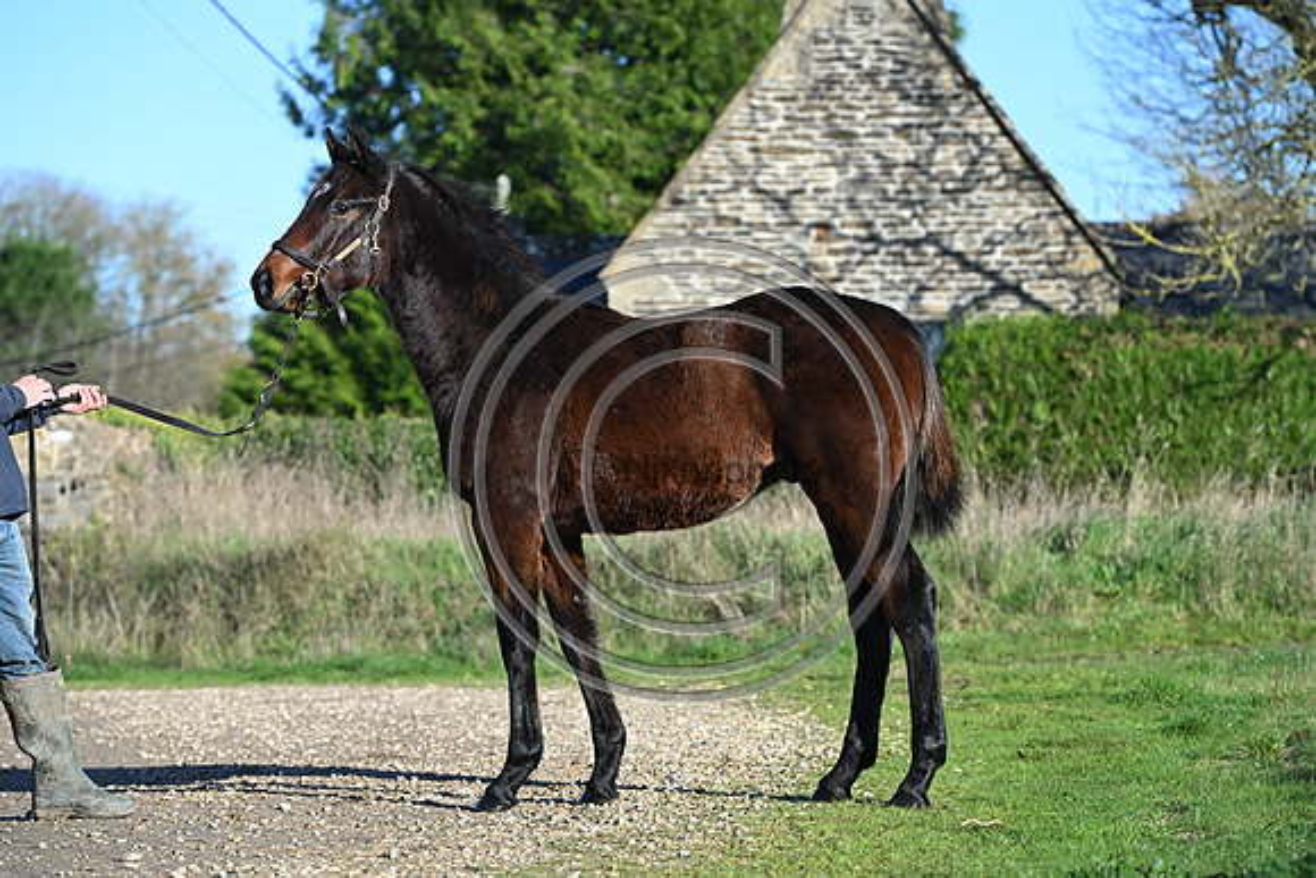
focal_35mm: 125
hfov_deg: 16.4
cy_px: 439
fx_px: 4570
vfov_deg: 11.0
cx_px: 658
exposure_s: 1/1250
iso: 320
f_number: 4.5
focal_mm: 125
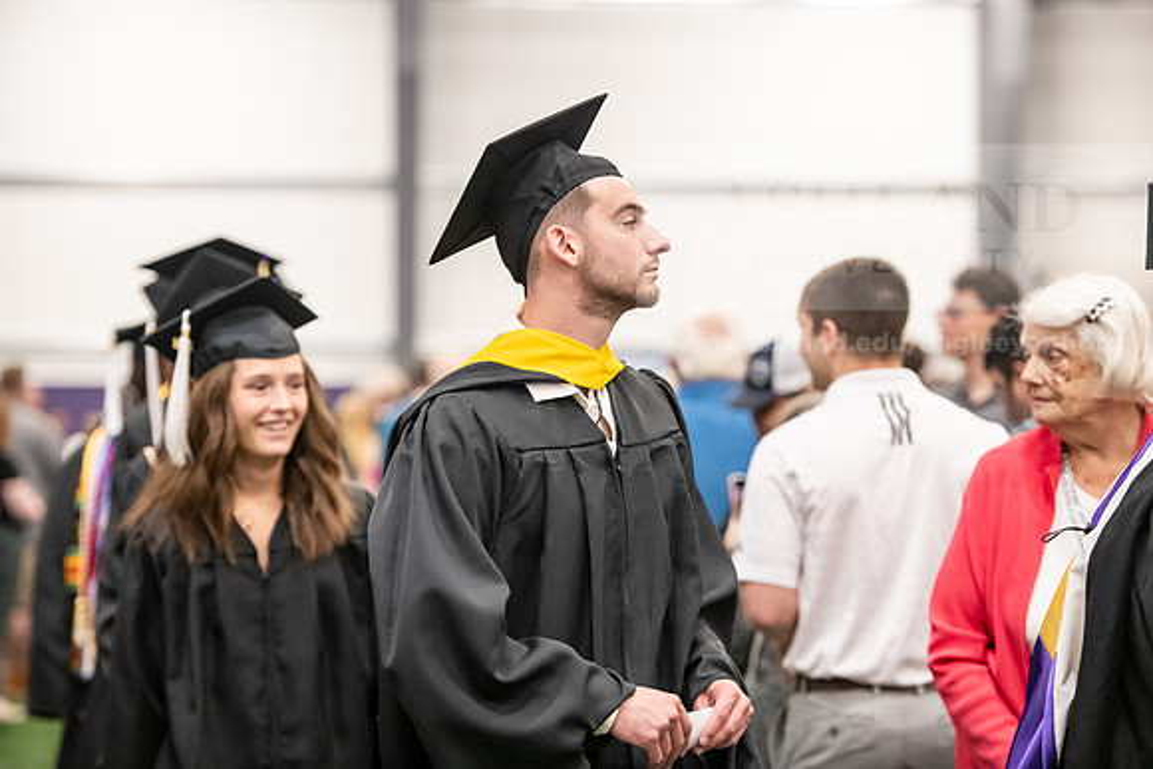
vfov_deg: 11.4
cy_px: 384
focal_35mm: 120
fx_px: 3844
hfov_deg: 17.1
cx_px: 576
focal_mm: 120
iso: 3200
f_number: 3.2
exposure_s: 1/200
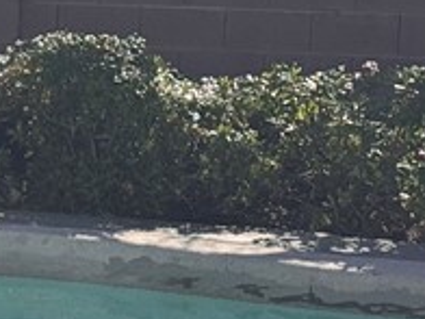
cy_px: 334
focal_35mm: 251
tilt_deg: -10.6
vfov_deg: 5.9
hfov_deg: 7.5
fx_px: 3082
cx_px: -445
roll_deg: -0.8
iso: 64
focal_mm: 6.76
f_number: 1.78
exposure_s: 1/4049
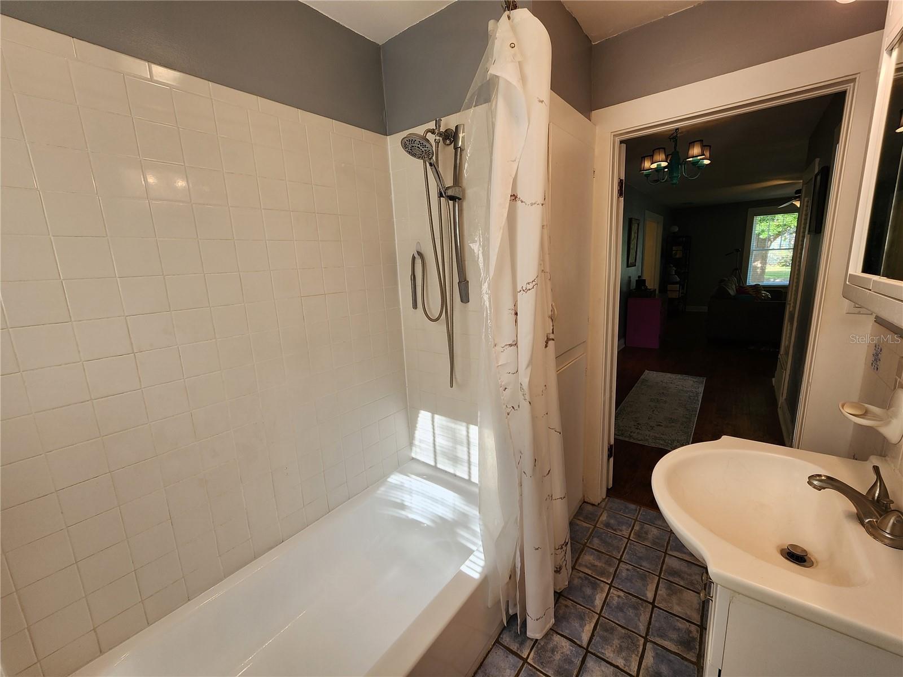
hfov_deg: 106.2
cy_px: 338
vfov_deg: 89.9
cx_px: 452
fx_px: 339
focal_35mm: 13
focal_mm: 2.2
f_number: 2.2
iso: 50
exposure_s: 1/120
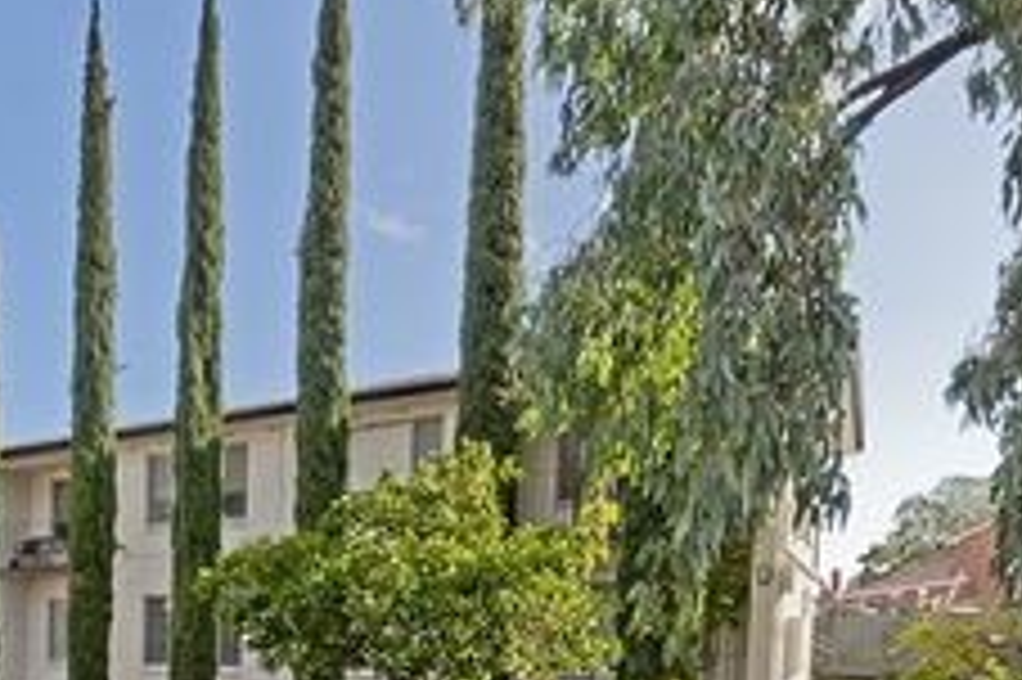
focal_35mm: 29
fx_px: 823
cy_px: 390
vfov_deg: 44.8
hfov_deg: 57.9
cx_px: 176
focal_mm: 14
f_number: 20
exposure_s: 1/50
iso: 400
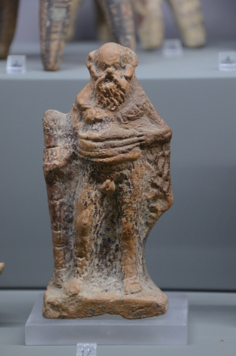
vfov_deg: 15.9
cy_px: 178
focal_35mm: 129
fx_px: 1274
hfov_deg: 10.6
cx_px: 118
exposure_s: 1/25
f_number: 5.6
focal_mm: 86
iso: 1000
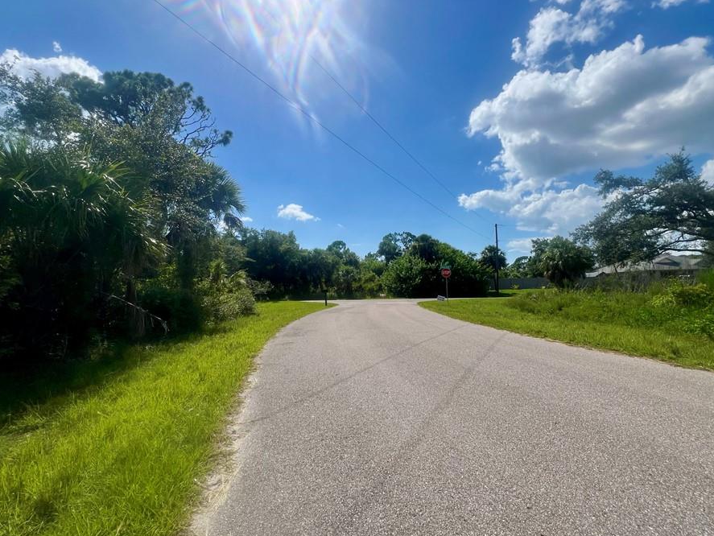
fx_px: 310
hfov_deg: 98.1
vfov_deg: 81.8
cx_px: 361
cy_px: 269
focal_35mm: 15
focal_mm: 1.57
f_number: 1.8
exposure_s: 1/3774
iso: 32
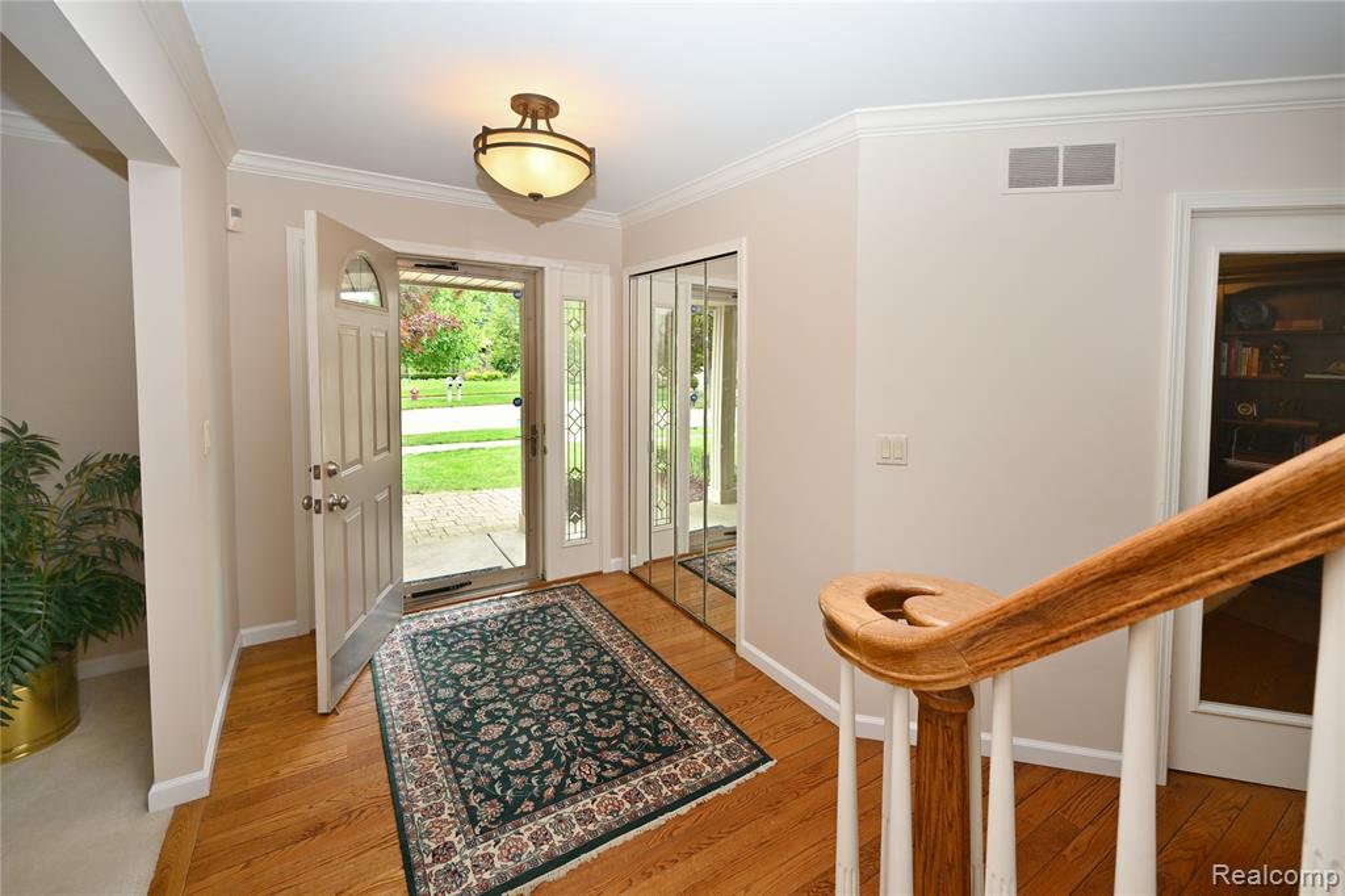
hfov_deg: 104.3
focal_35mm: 14
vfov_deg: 81.2
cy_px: 448
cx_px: 672
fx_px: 523
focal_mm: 14
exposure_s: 1/60
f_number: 8
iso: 360
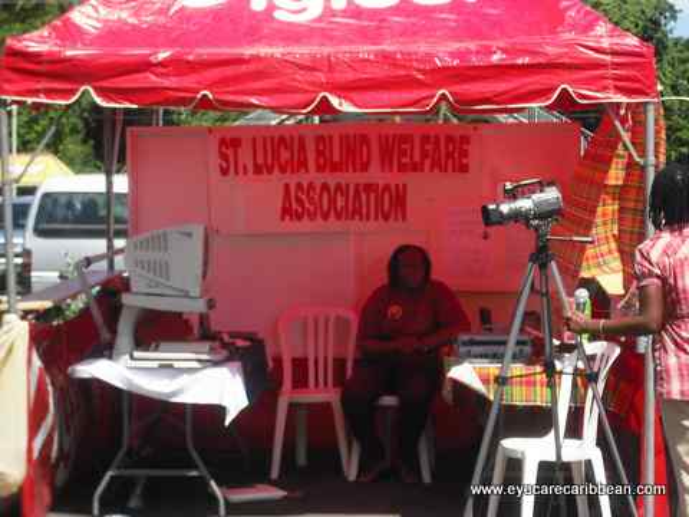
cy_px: 258
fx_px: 2249
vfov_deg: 13.1
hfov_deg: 17.4
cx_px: 344
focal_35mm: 113
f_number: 5.2
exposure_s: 1/200
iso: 64
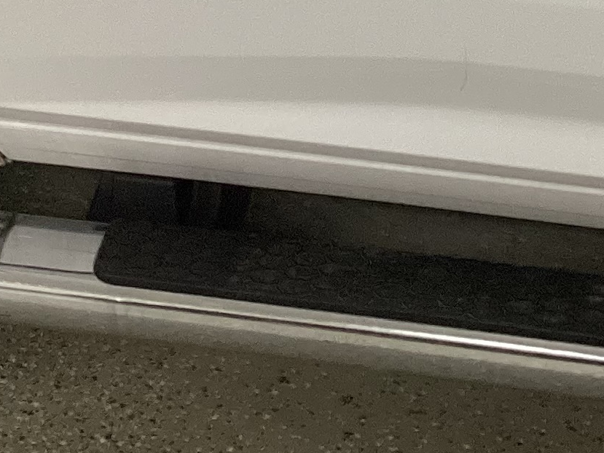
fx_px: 2129
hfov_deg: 16.1
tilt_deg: -17.4
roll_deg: +1.9
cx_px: 447
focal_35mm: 122
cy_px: -335
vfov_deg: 11.4
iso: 160
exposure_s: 1/50
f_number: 2.4
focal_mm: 3.3
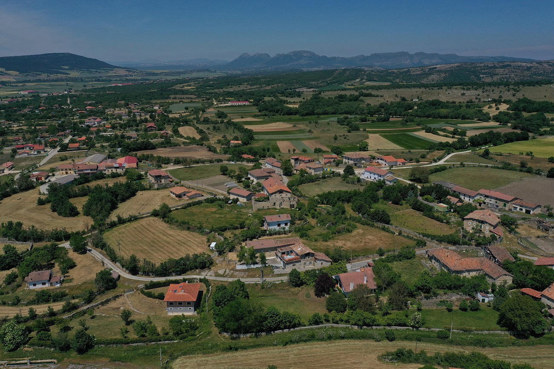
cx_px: 277
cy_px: 184
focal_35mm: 28
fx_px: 431
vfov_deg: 46.4
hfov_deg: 65.5
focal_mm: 10.26
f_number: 7.1
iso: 100
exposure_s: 1/800
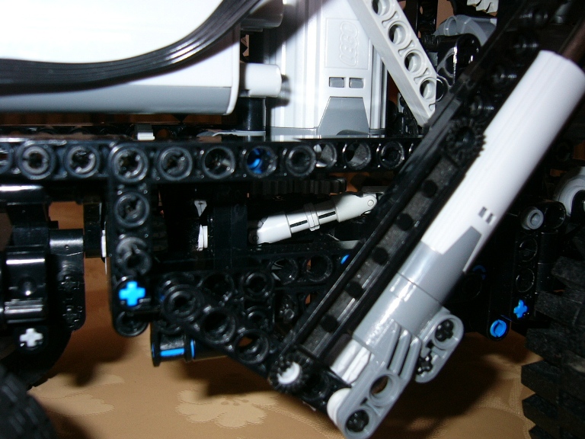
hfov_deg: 52.6
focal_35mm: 35
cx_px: 292
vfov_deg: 40.7
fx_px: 591
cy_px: 220
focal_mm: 5.8
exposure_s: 1/60
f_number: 2.8
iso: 100
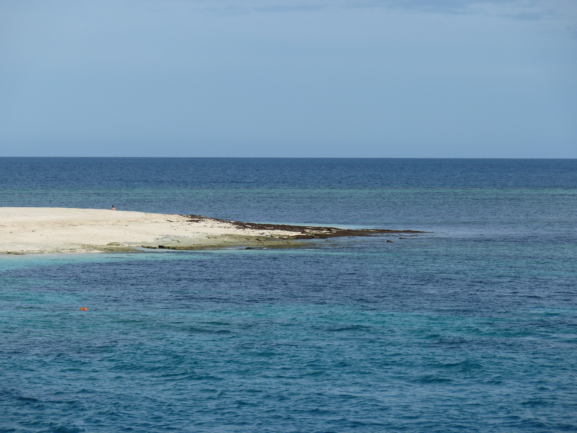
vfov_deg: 7.1
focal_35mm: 210
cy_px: 216
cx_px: 288
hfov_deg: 9.4
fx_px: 3500
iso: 80
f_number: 5.6
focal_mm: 34.4
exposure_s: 1/500
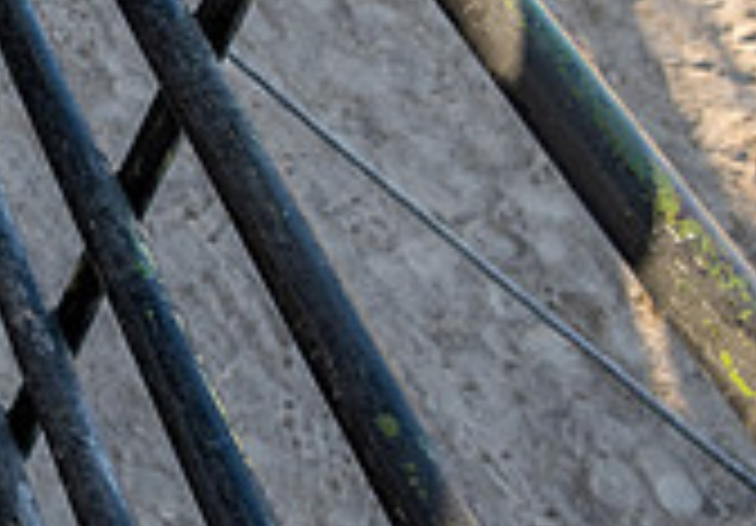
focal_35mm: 85
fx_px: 1810
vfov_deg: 16.0
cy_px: -72
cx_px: -387
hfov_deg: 20.2
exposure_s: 1/1000
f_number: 4
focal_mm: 24
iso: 500
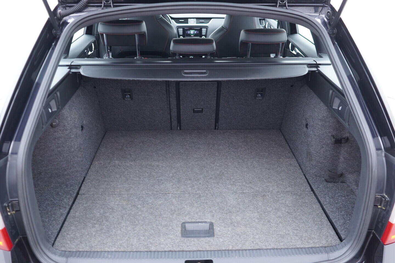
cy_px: 132
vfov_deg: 36.9
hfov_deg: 53.1
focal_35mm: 36
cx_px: 198
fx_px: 395
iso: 500
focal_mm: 24
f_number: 2.8
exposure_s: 1/40
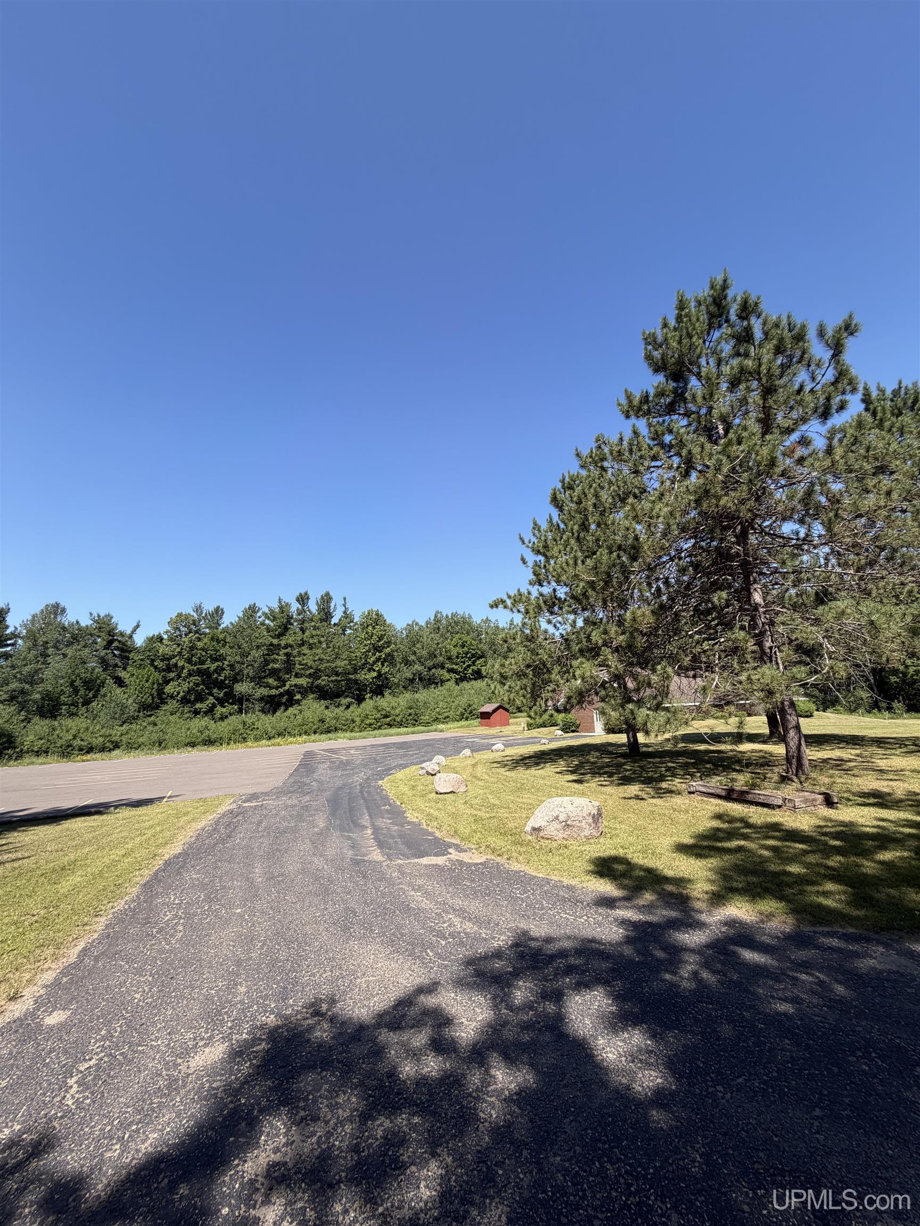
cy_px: 613
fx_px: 496
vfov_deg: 102.1
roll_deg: +2.2
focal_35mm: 14
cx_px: 460
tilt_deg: +11.2
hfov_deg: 85.7
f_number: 2.2
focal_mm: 2.22
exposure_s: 1/770
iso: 40
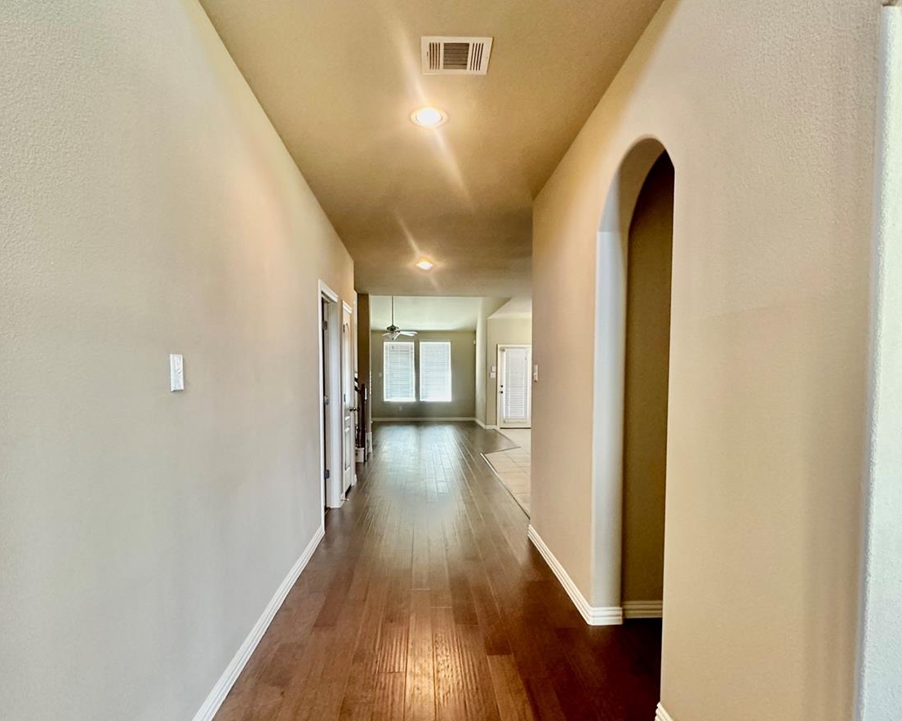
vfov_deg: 70.6
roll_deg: +0.2
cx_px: 446
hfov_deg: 83.3
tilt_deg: -2.8
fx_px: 507
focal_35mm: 19
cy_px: 405
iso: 400
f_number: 2.2
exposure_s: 1/60
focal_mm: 2.22
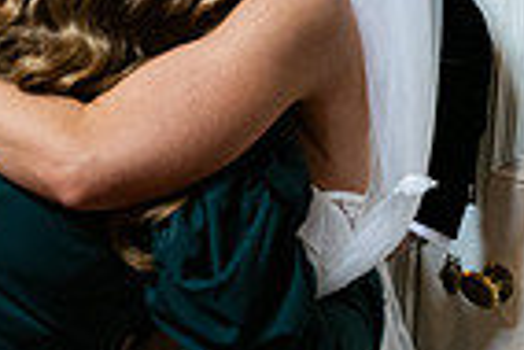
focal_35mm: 114
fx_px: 1661
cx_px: -103
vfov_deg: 12.0
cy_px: 61
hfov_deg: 17.1
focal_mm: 28
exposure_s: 1/160
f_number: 3.5
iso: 1600
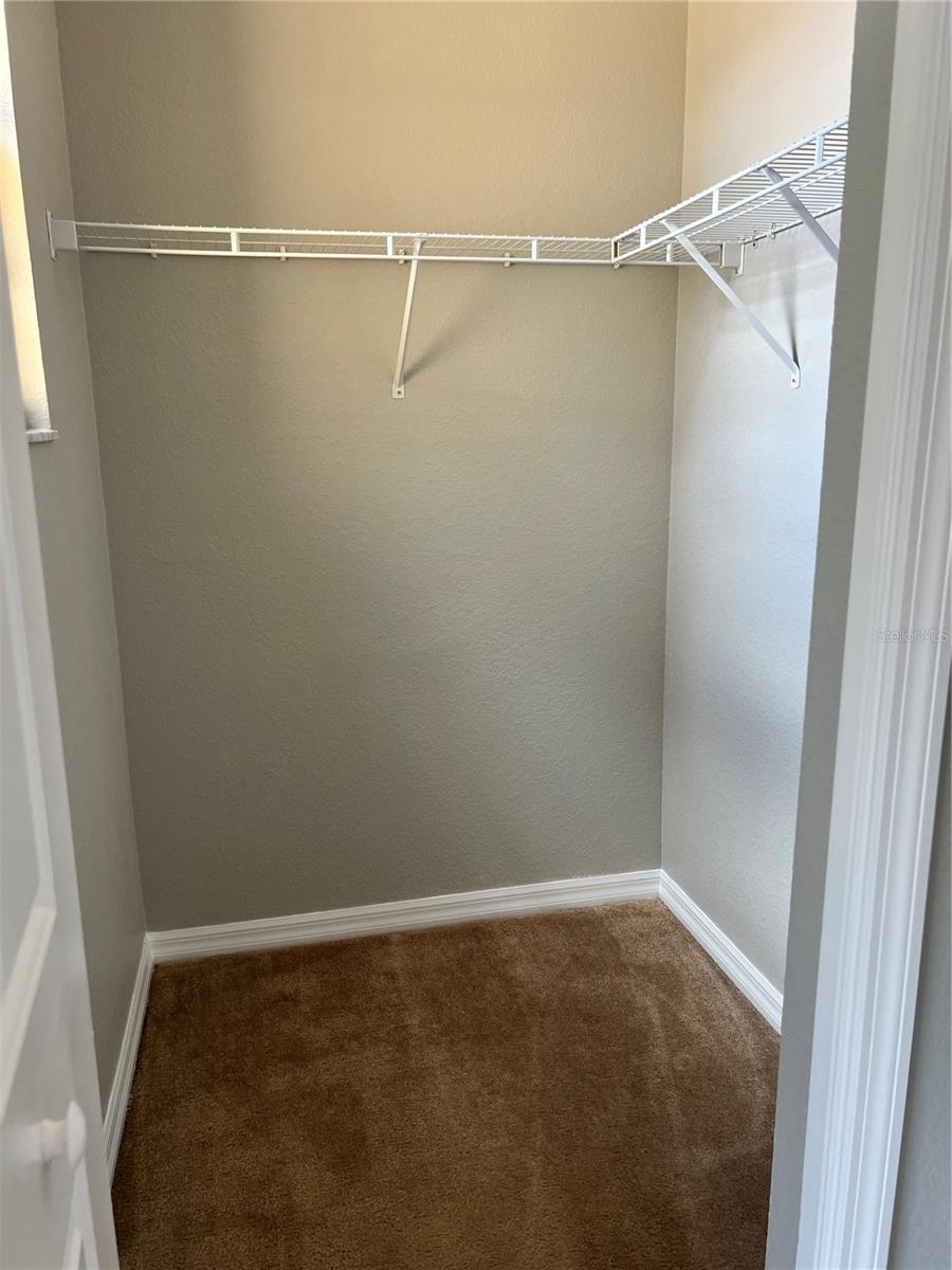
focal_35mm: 26
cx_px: 476
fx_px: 953
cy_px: 635
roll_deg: -0.1
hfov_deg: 53.1
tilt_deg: -12.3
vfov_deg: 67.3
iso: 125
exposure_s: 1/117
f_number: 1.5
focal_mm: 5.7
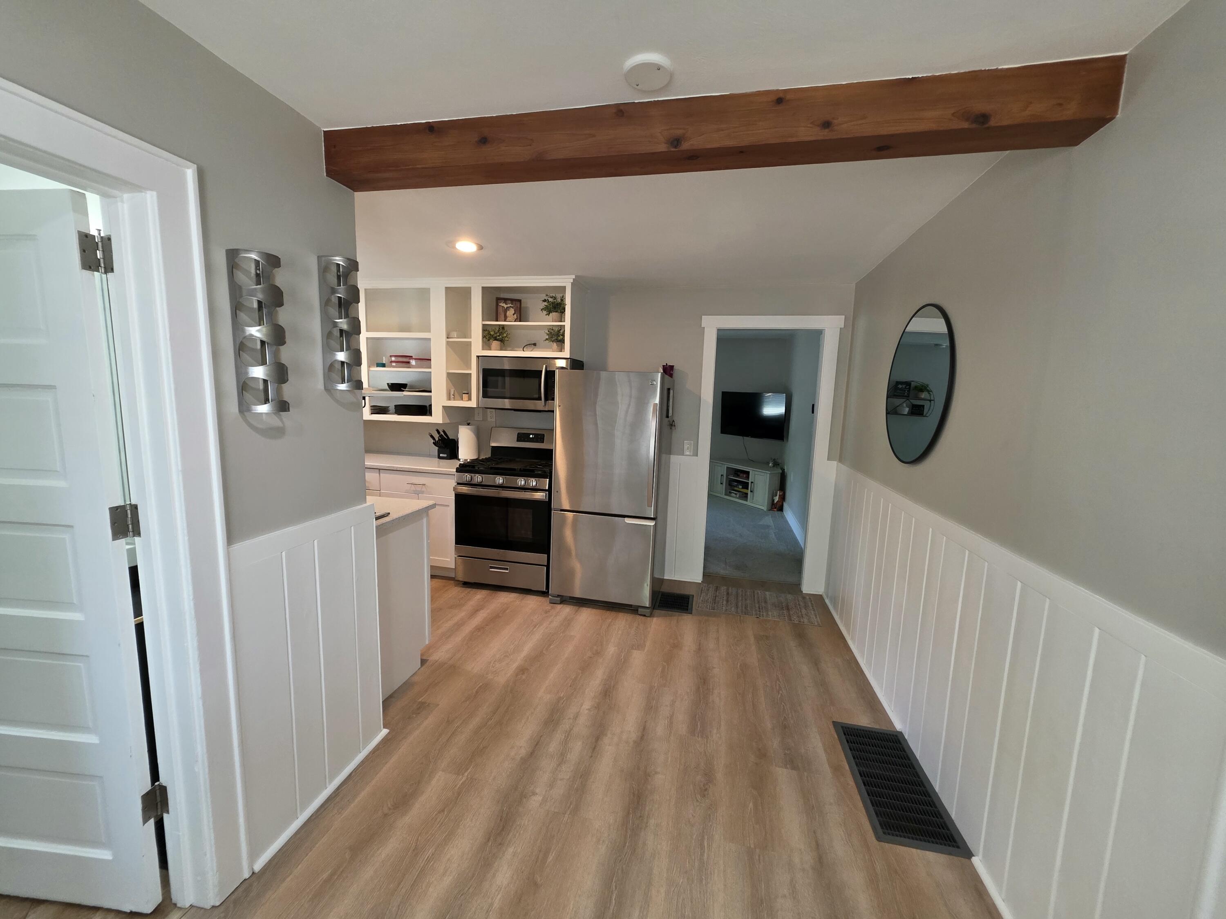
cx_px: 613
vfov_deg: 89.9
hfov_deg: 106.2
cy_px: 460
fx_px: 460
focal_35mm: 13
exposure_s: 1/120
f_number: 1.9
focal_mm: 2.2
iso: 250
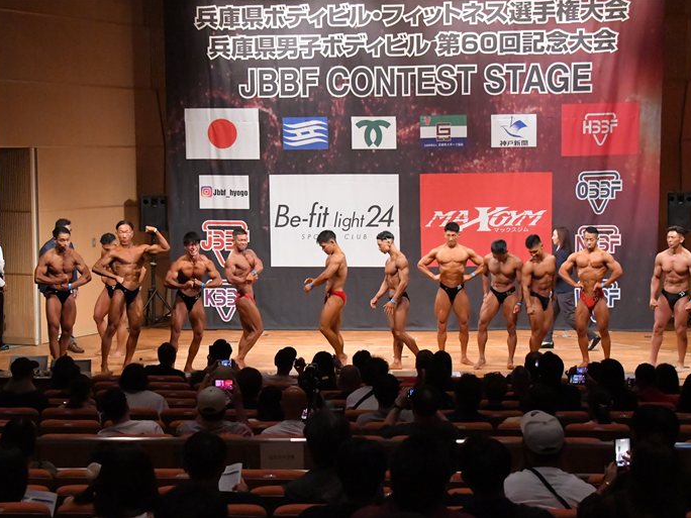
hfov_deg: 23.0
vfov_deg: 17.4
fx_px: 1697
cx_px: 317
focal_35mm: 85
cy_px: 258
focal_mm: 52
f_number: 5.6
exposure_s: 1/400
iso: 11400
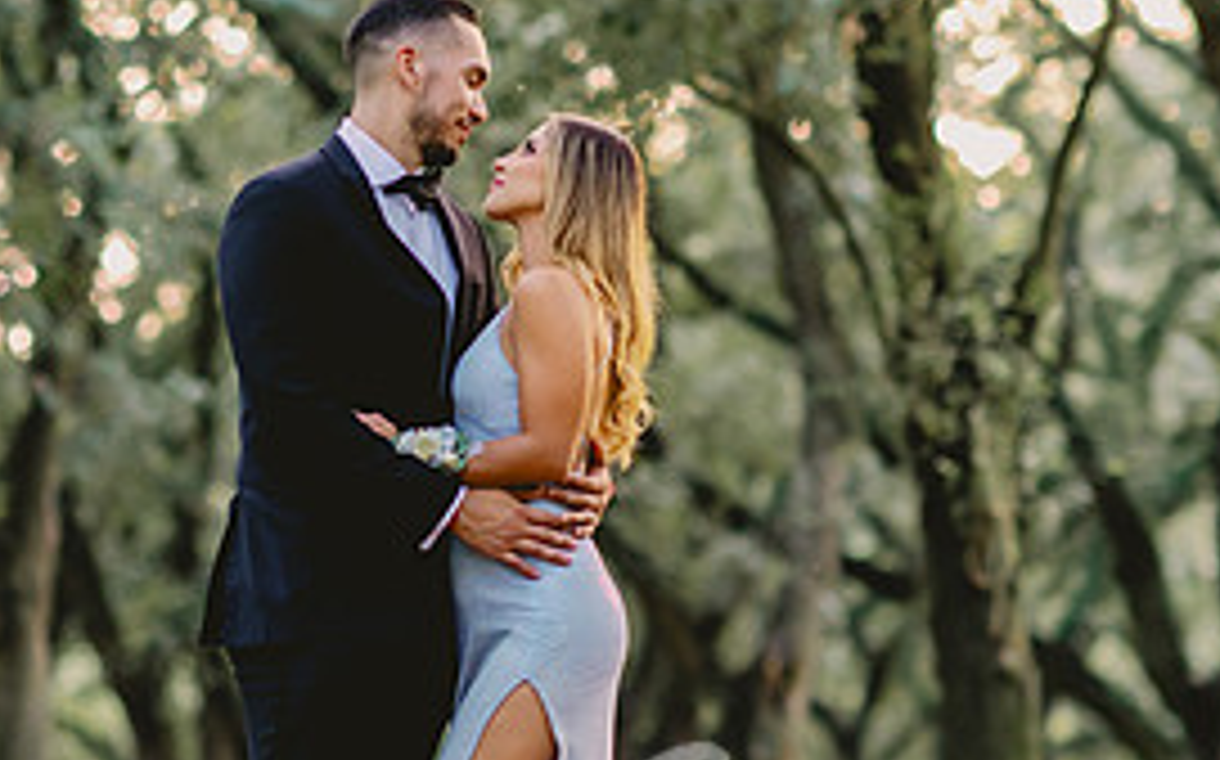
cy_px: 512
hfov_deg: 11.0
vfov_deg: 6.9
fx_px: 6347
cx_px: 441
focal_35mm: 191
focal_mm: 85
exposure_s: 1/250
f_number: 2
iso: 1250
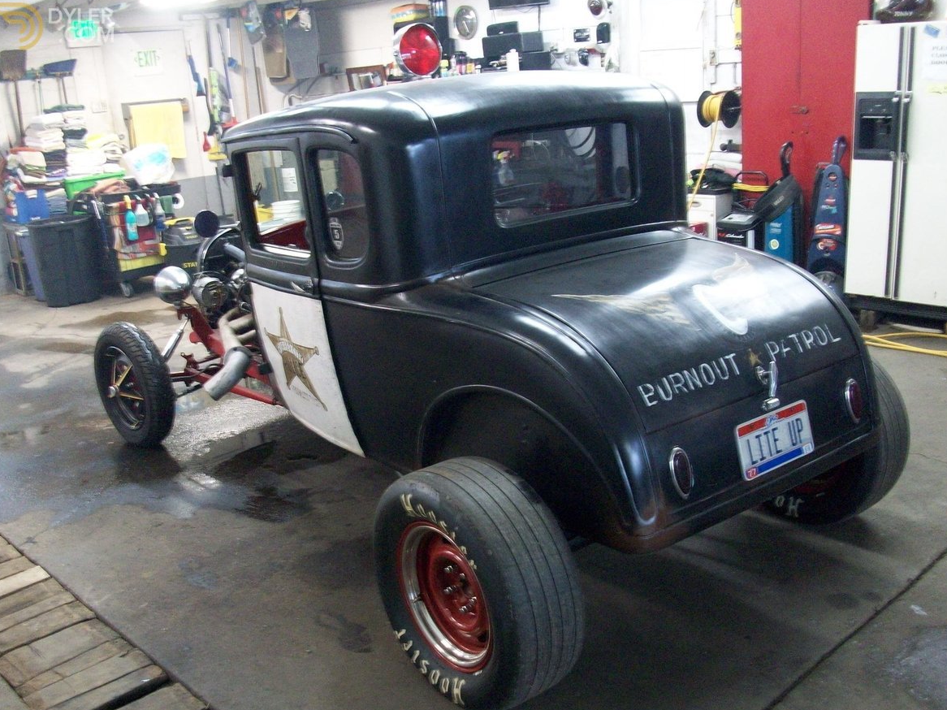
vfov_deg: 40.7
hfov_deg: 52.6
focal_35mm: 35
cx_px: 471
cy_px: 360
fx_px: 957
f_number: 2.8
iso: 200
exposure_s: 1/8
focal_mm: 5.7
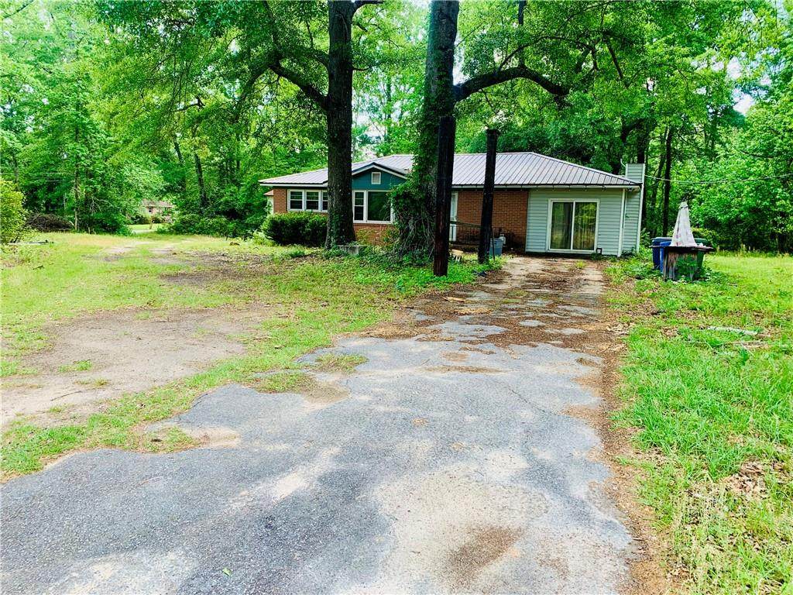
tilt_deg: -8.9
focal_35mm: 26
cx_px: 396
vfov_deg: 53.1
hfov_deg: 67.3
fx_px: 596
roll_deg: -0.1
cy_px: 298
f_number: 1.8
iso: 25
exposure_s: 1/122
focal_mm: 4.25
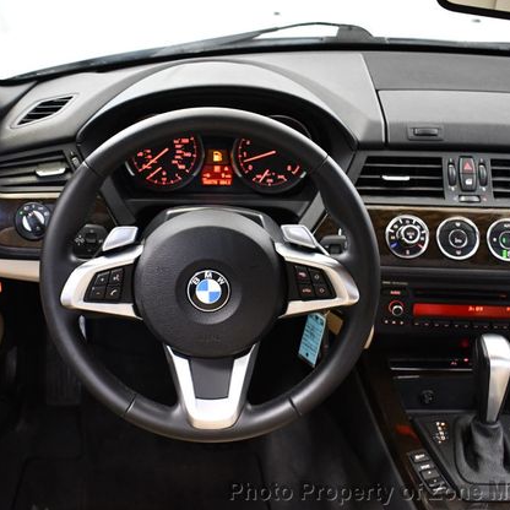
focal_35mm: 47
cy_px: 253
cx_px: 213
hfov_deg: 36.0
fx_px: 783
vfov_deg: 36.1
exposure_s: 1/60
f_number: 4
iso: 4000
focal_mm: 24
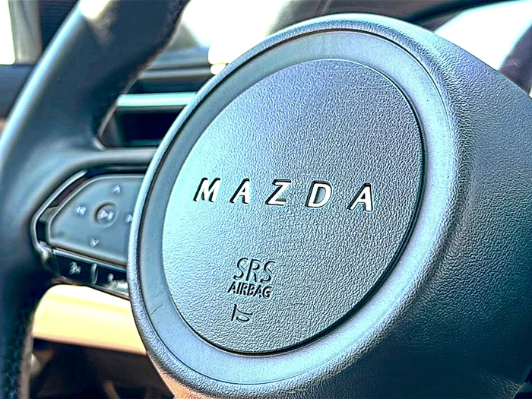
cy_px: 200
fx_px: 692
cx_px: 266
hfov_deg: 42.1
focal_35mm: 45
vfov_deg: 32.2
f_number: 1.78
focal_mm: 6.86
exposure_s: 1/127
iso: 64
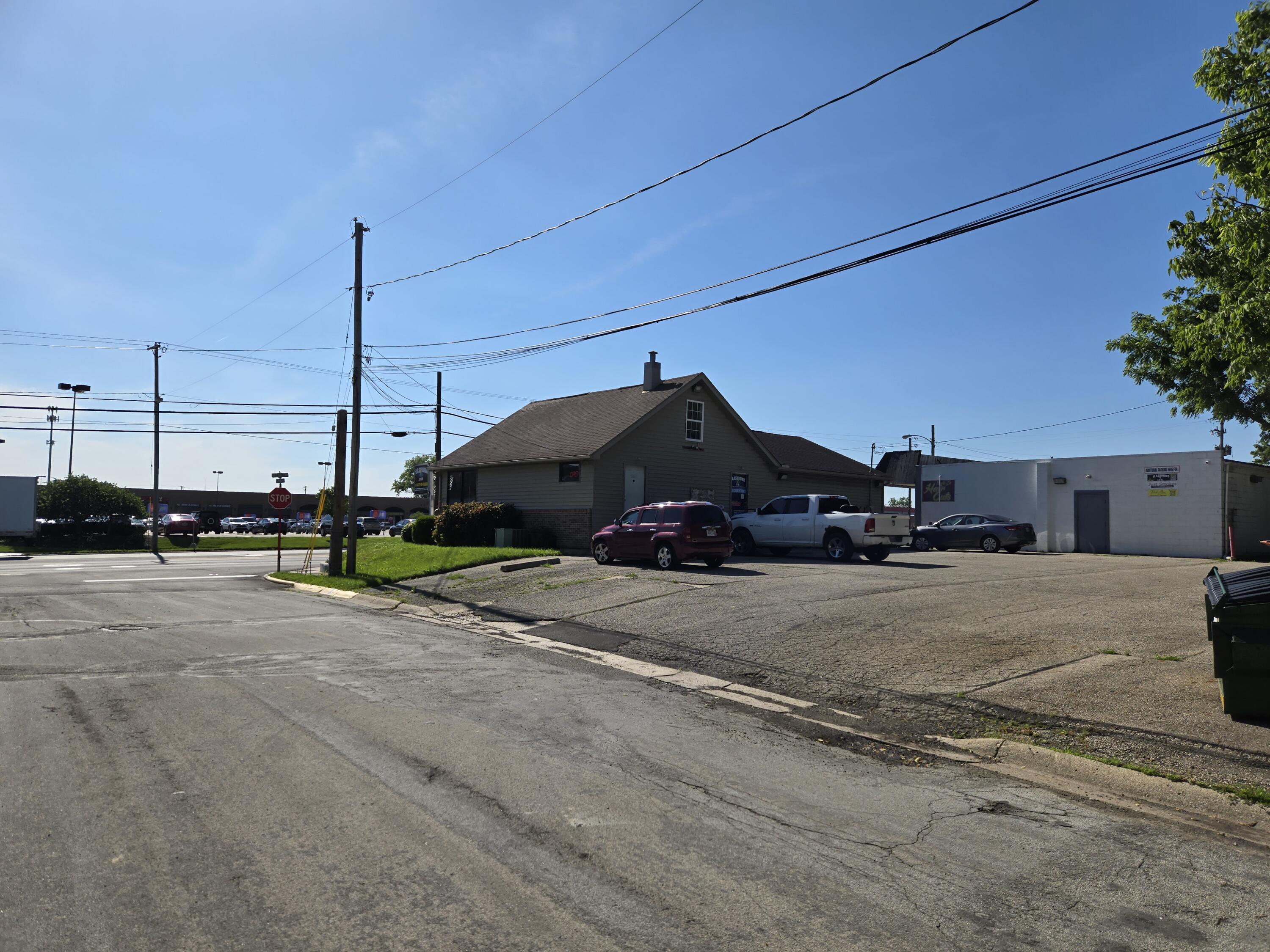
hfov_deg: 73.9
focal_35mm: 23
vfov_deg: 58.9
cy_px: 476
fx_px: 844
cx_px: 635
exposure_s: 1/3134
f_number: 1.8
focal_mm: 5.4
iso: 25
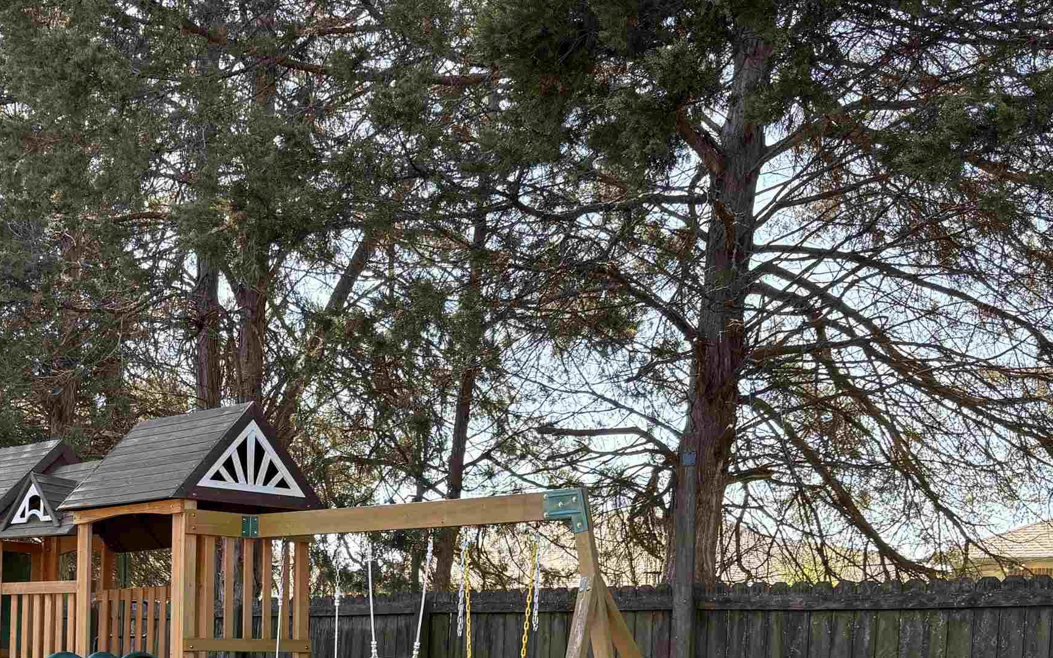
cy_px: 631
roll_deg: -2.1
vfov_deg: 25.3
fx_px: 1406
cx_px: 305
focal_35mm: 49
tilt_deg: +0.1
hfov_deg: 40.3
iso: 64
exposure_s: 1/316
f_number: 1.6
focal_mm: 5.96
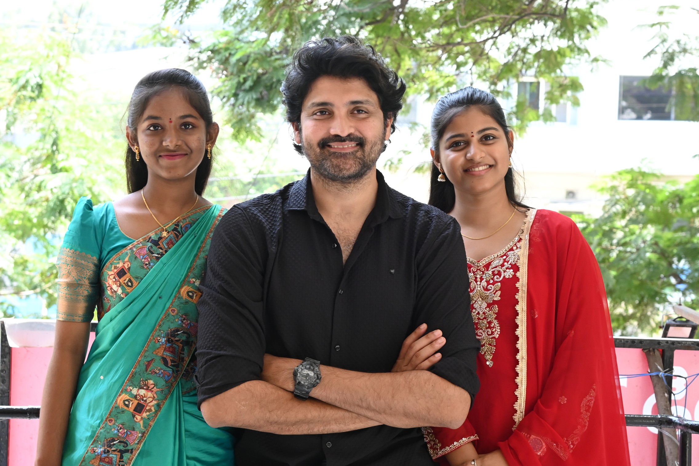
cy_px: 233
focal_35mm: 69
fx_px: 1340
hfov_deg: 29.2
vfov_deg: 19.7
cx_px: 350
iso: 1600
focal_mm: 46
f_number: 5.6
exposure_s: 1/200
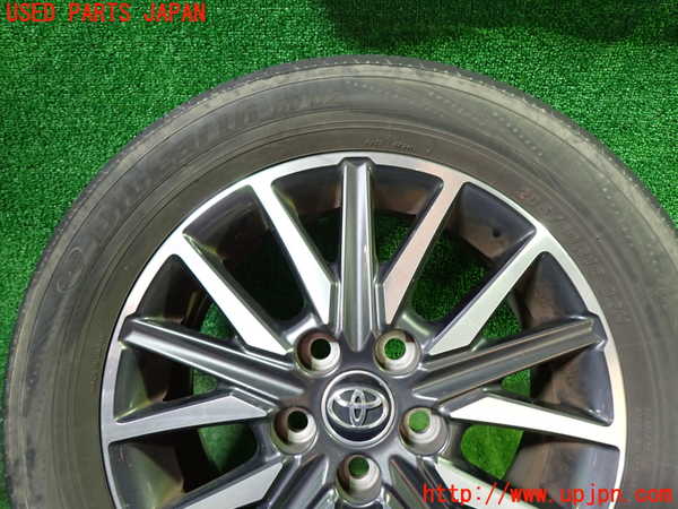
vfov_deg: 54.9
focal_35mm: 25
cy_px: 254
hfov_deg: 69.4
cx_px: 339
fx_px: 490
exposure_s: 1/30
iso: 400
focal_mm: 4.5
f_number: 2
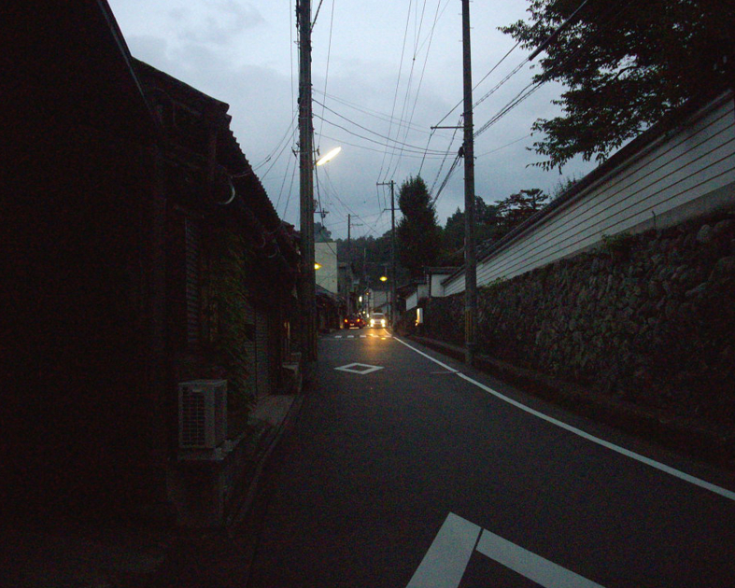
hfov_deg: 46.8
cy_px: 291
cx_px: 389
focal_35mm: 39
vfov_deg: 38.2
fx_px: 849
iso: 400
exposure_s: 1/40
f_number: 2.8
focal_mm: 6.2
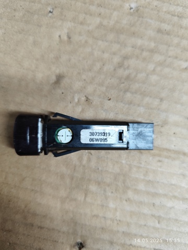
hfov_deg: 58.9
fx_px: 167
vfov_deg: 73.9
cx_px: 94
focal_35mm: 23
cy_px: 125
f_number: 1.65
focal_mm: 6.19
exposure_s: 1/100
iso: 320
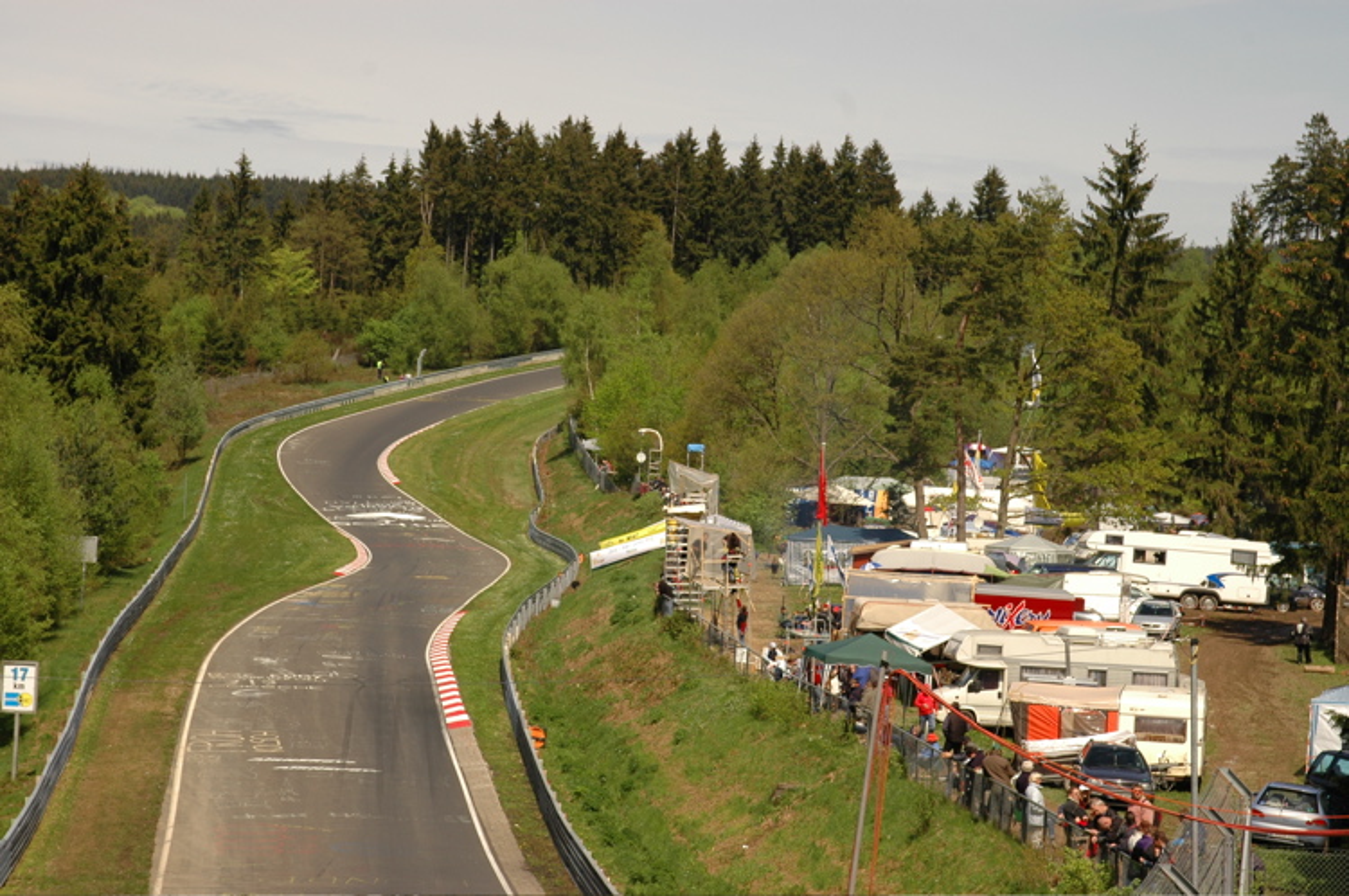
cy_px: 448
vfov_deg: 14.0
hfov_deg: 20.9
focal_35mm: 98
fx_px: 3649
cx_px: 674
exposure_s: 1/640
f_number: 7.1
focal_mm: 65
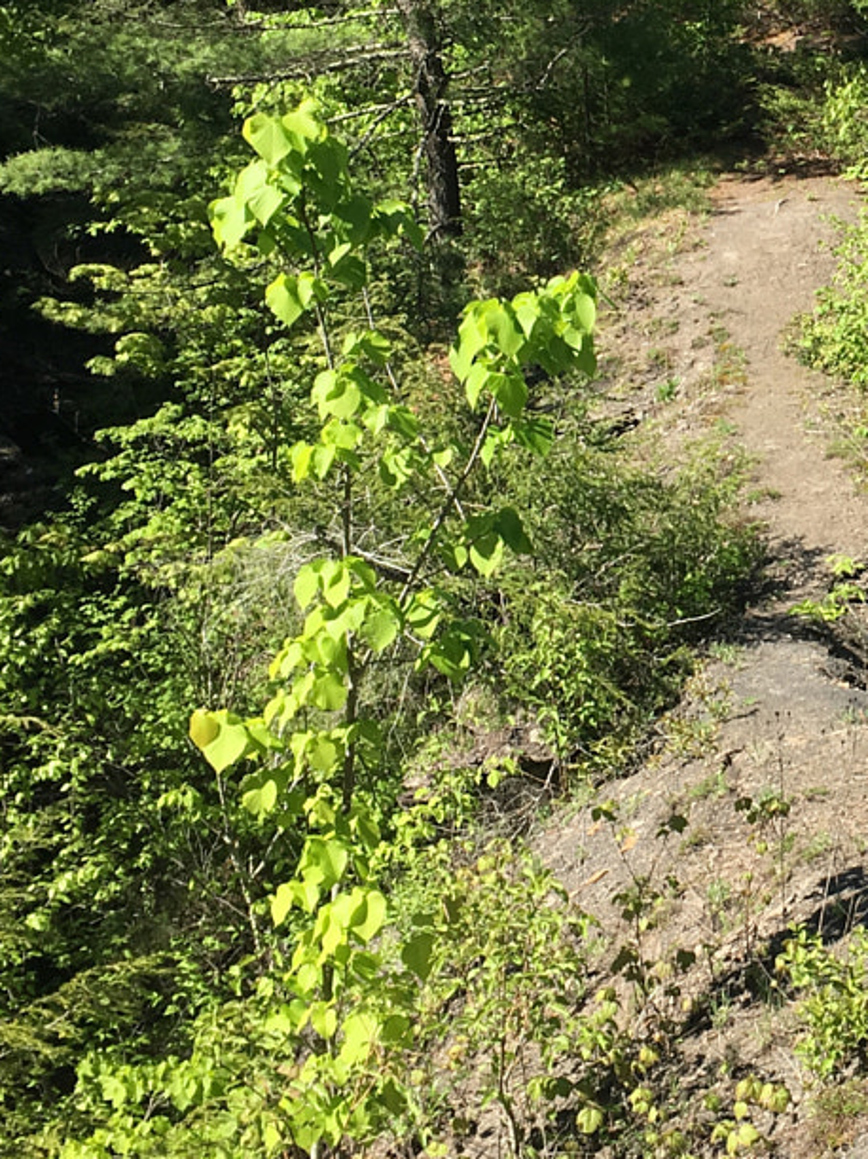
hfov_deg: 18.7
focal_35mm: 76
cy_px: 415
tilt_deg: -17.0
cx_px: 912
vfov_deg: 25.6
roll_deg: +1.1
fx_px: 2542
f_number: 2.2
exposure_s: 1/739
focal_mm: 4.15
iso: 25
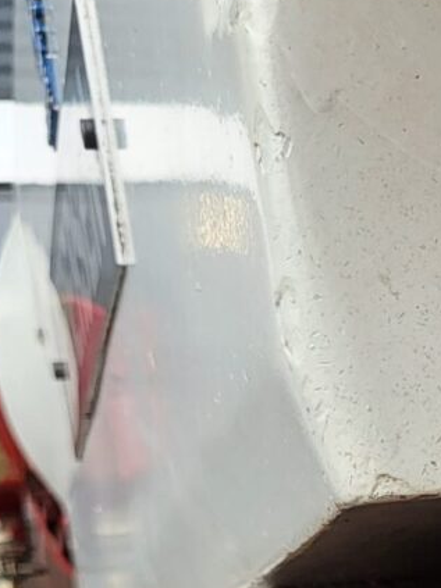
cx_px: 914
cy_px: 1024
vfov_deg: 14.1
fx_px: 2141
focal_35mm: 126
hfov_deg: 10.7
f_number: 1.8
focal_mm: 5.4
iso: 50
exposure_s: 1/100
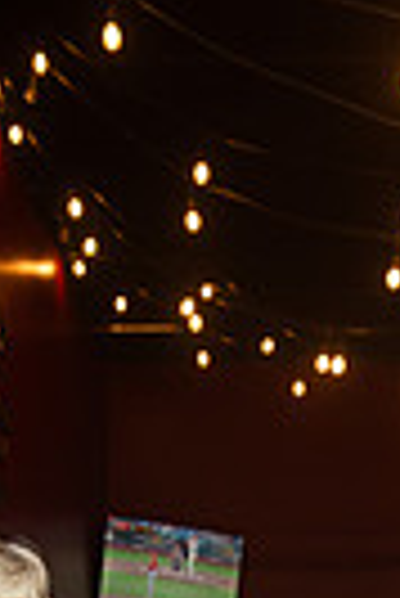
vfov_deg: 15.0
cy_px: 1007
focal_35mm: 122
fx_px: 2028
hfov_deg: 11.2
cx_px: 297
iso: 400
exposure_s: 1/100
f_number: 4
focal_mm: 36
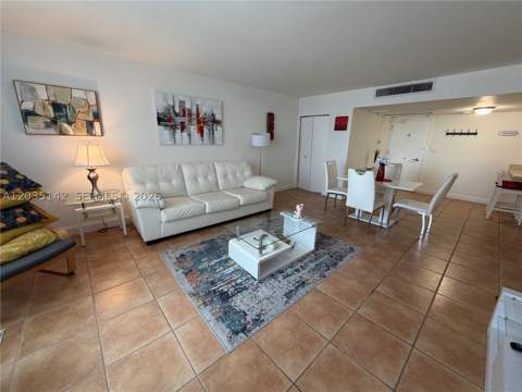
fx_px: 211
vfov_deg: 85.7
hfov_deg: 102.1
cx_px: 261
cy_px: 196
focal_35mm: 14
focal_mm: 2.22
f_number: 2.2
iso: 200
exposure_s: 1/60
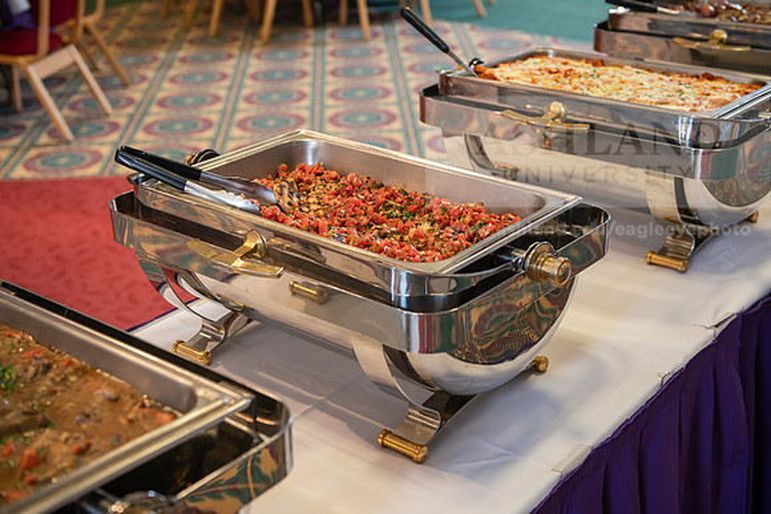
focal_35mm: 52
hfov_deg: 38.2
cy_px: 257
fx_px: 1114
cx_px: 386
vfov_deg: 26.0
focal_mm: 52
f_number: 3.5
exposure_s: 1/80
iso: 500
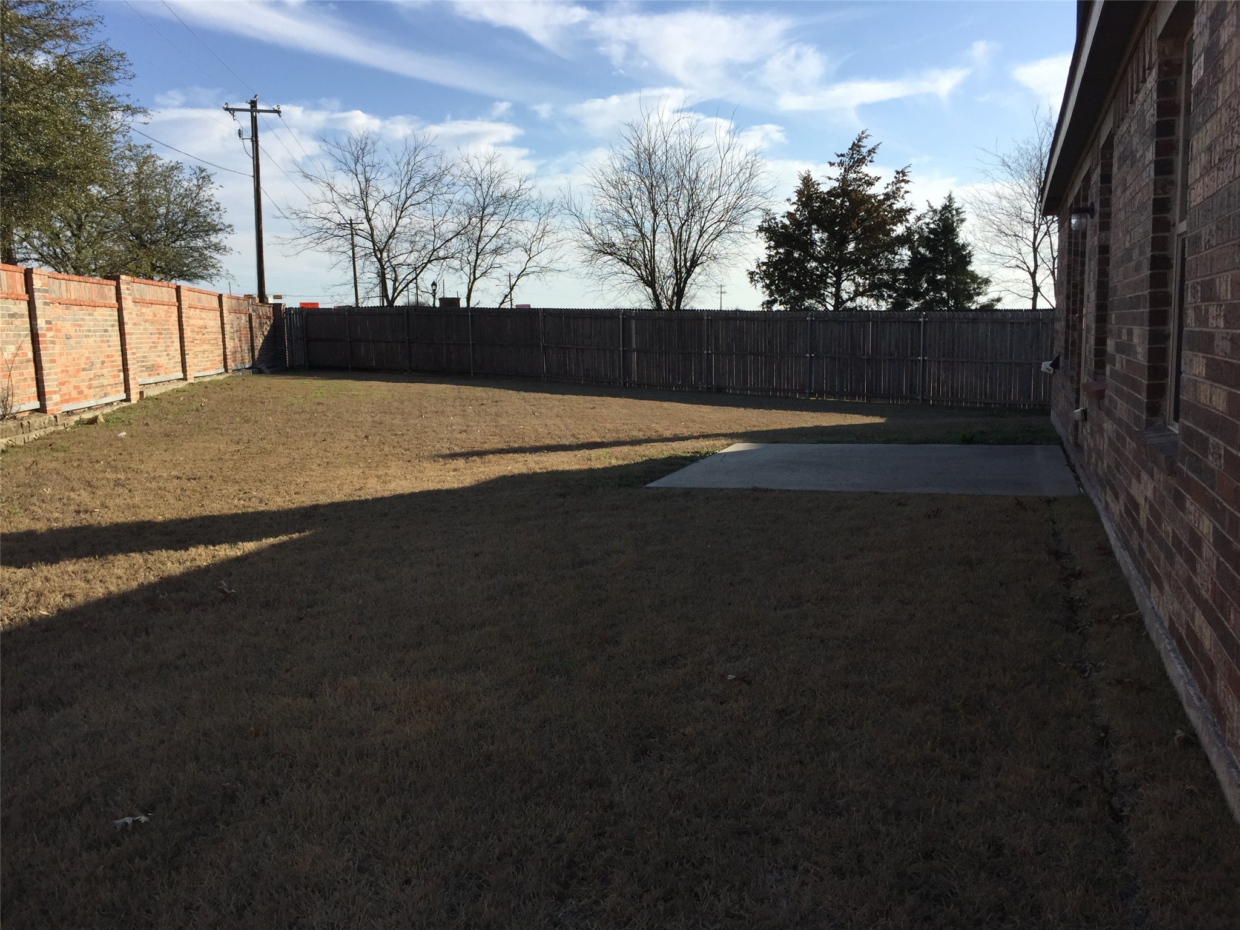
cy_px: 465
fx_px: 1039
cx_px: 620
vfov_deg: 48.2
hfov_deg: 61.7
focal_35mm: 29
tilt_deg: -7.5
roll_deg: +0.6
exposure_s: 1/2198
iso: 32
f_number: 2.2
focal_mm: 4.15
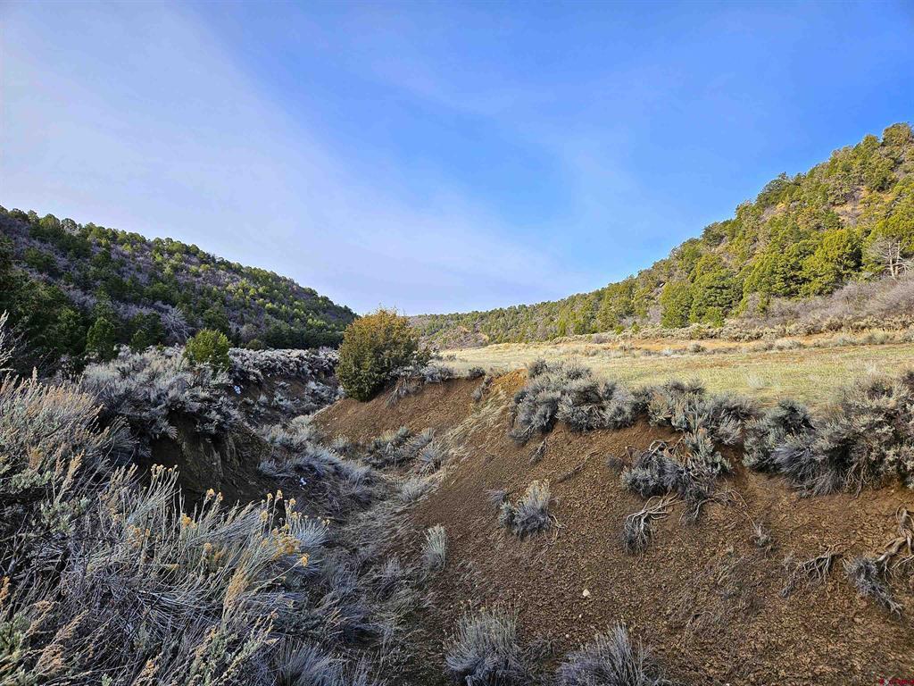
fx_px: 607
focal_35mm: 23
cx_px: 457
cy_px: 343
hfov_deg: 73.9
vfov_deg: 58.9
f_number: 1.8
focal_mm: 5.4
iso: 25
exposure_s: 1/968
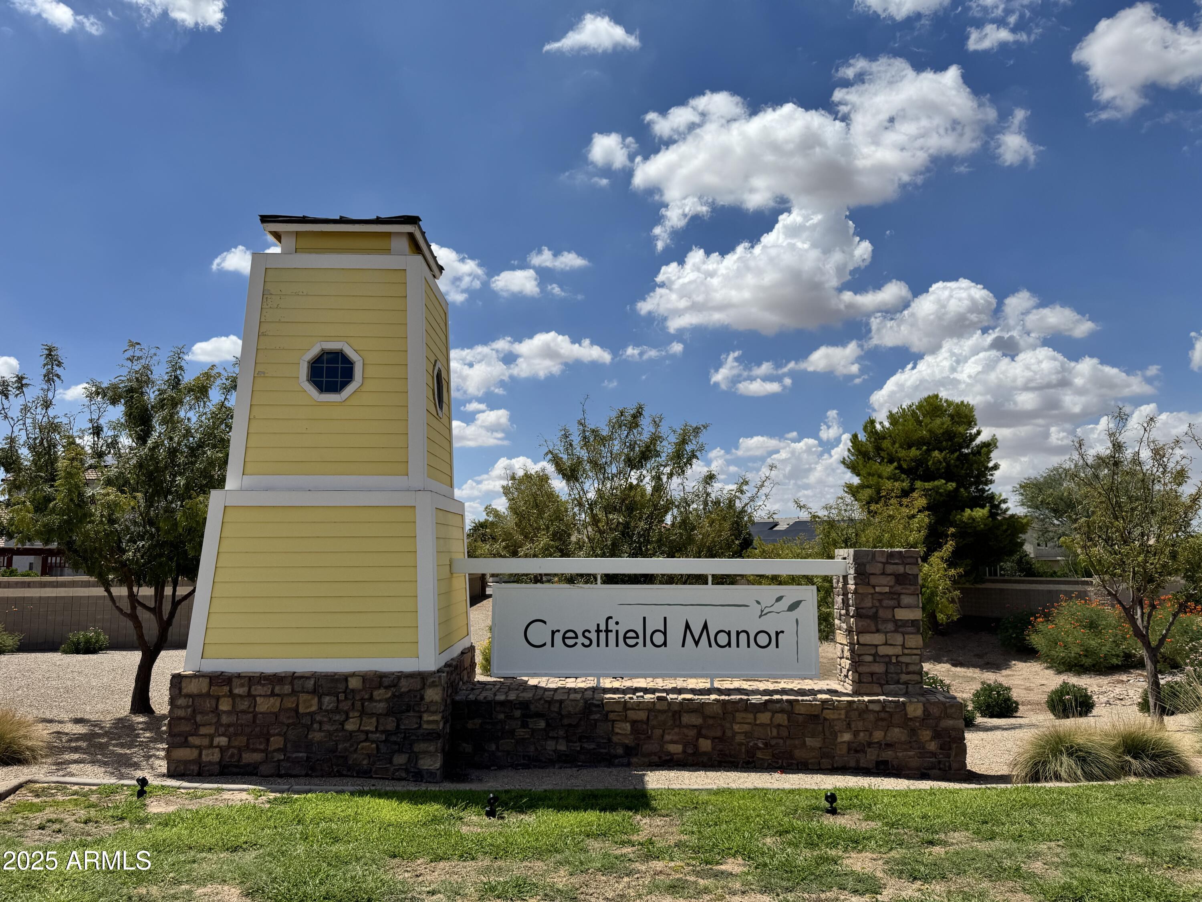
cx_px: 601
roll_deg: +0.1
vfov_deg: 56.8
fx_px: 833
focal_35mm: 24
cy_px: 451
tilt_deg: +6.8
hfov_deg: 71.6
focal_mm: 6.76
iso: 80
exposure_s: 1/10417
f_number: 1.78
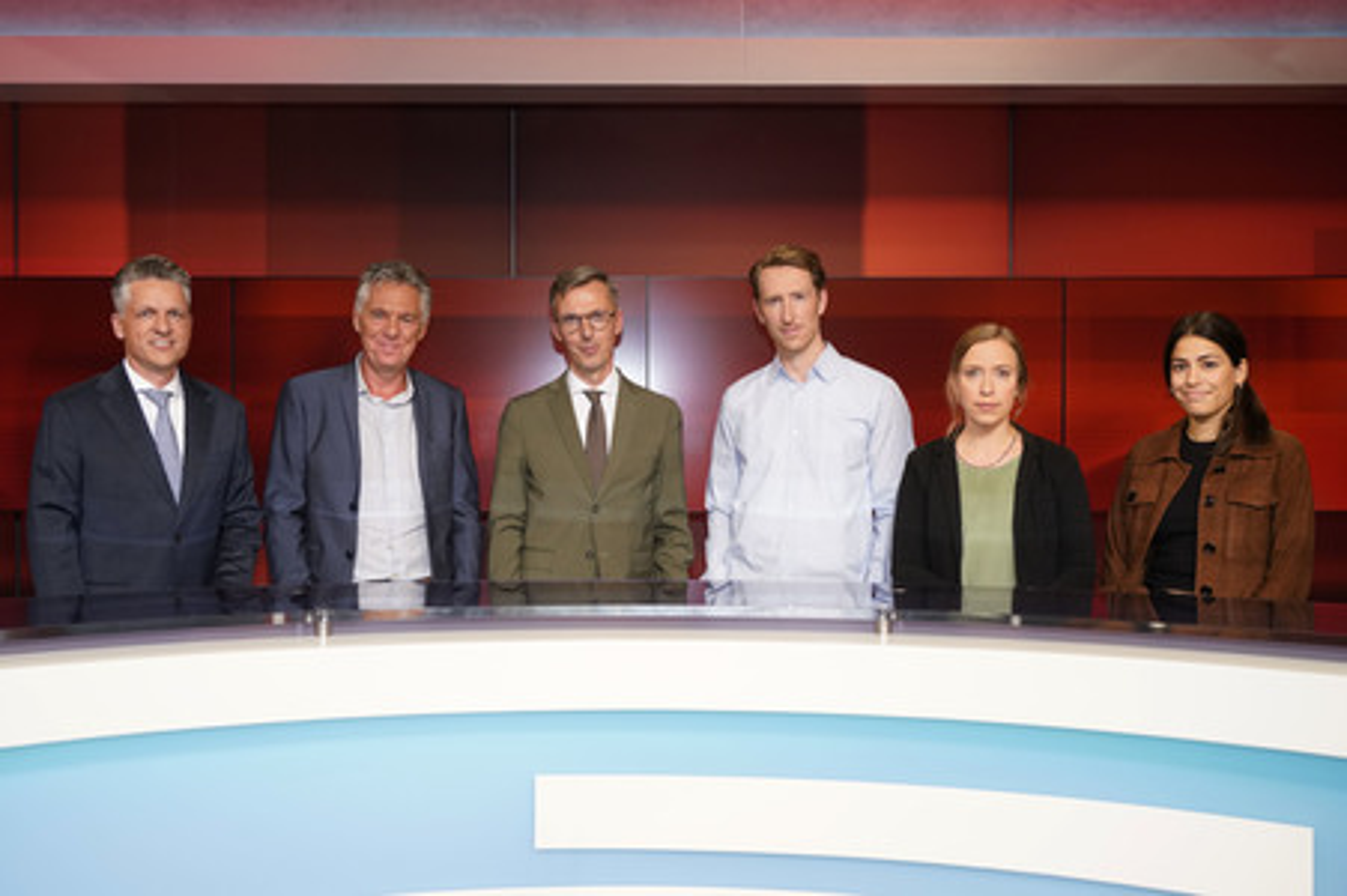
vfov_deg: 36.8
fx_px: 1346
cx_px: 674
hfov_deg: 53.2
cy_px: 448
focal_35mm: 36
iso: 2000
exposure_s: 1/160
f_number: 5.6
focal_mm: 36
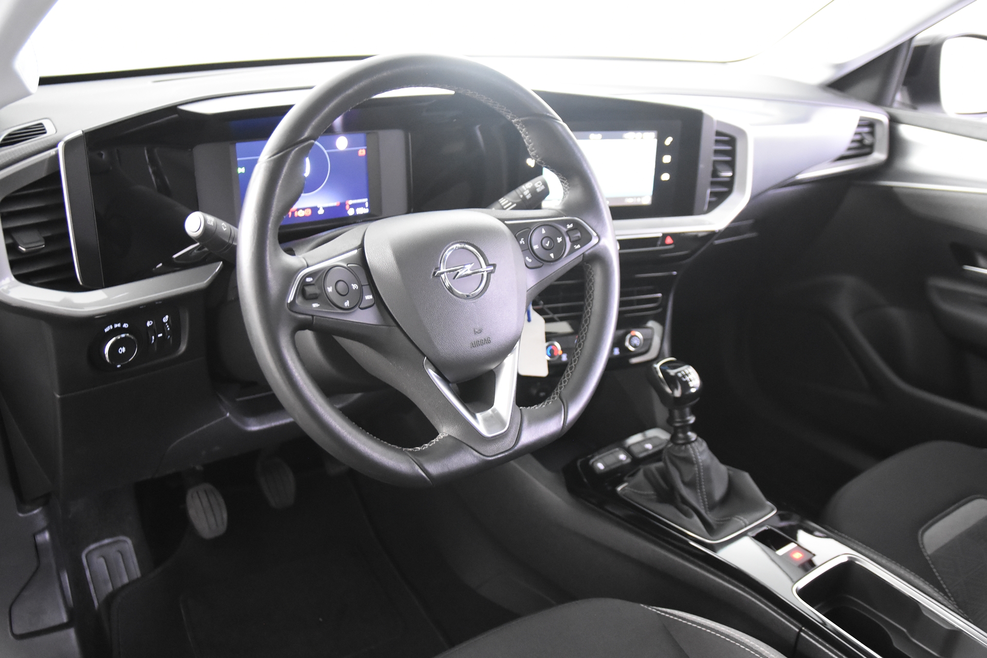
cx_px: 494
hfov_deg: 57.2
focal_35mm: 33
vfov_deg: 40.0
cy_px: 329
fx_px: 905
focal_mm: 22
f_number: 3
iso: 4000
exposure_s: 1/30
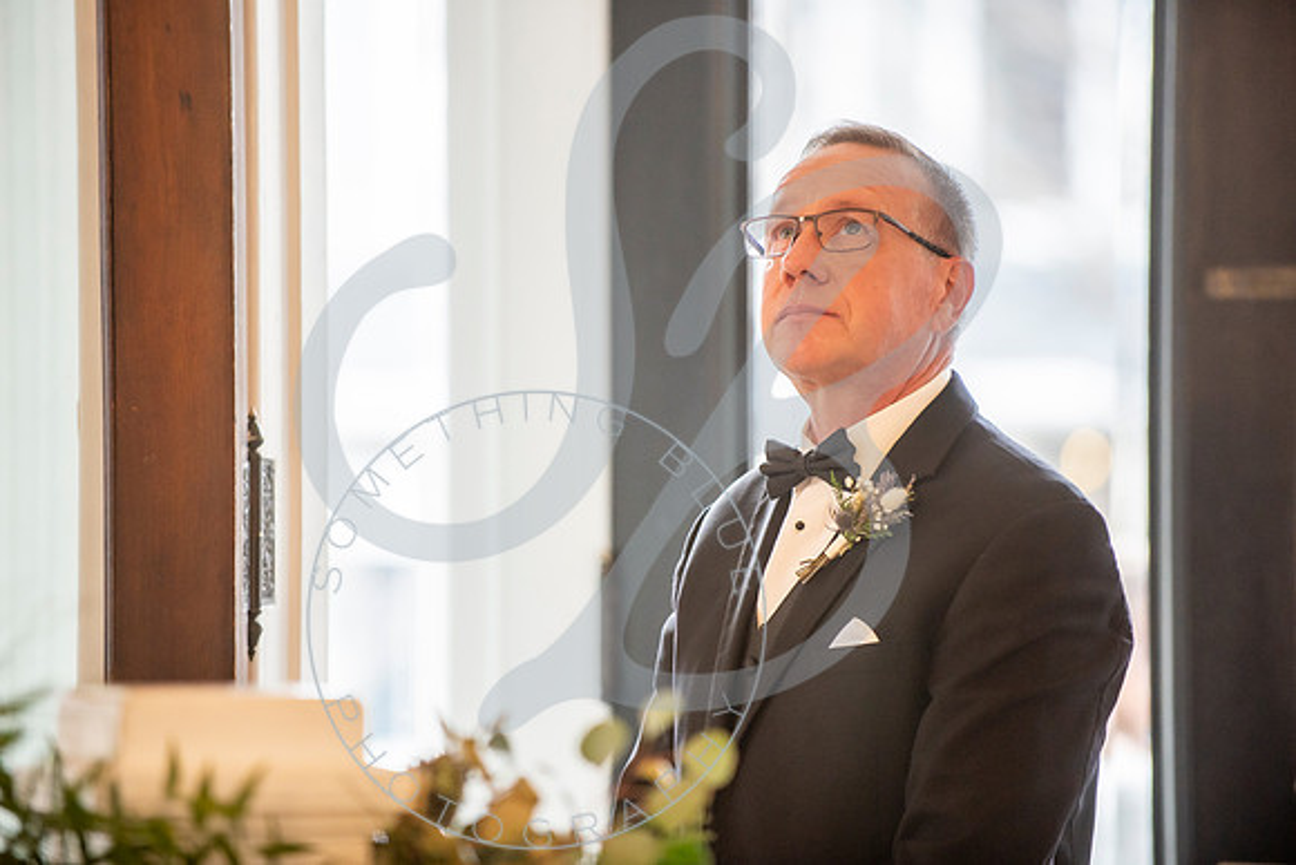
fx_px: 7515
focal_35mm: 209
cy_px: 432
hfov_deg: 9.9
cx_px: 632
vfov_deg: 6.6
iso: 1600
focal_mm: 200
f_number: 2.8
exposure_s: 1/200
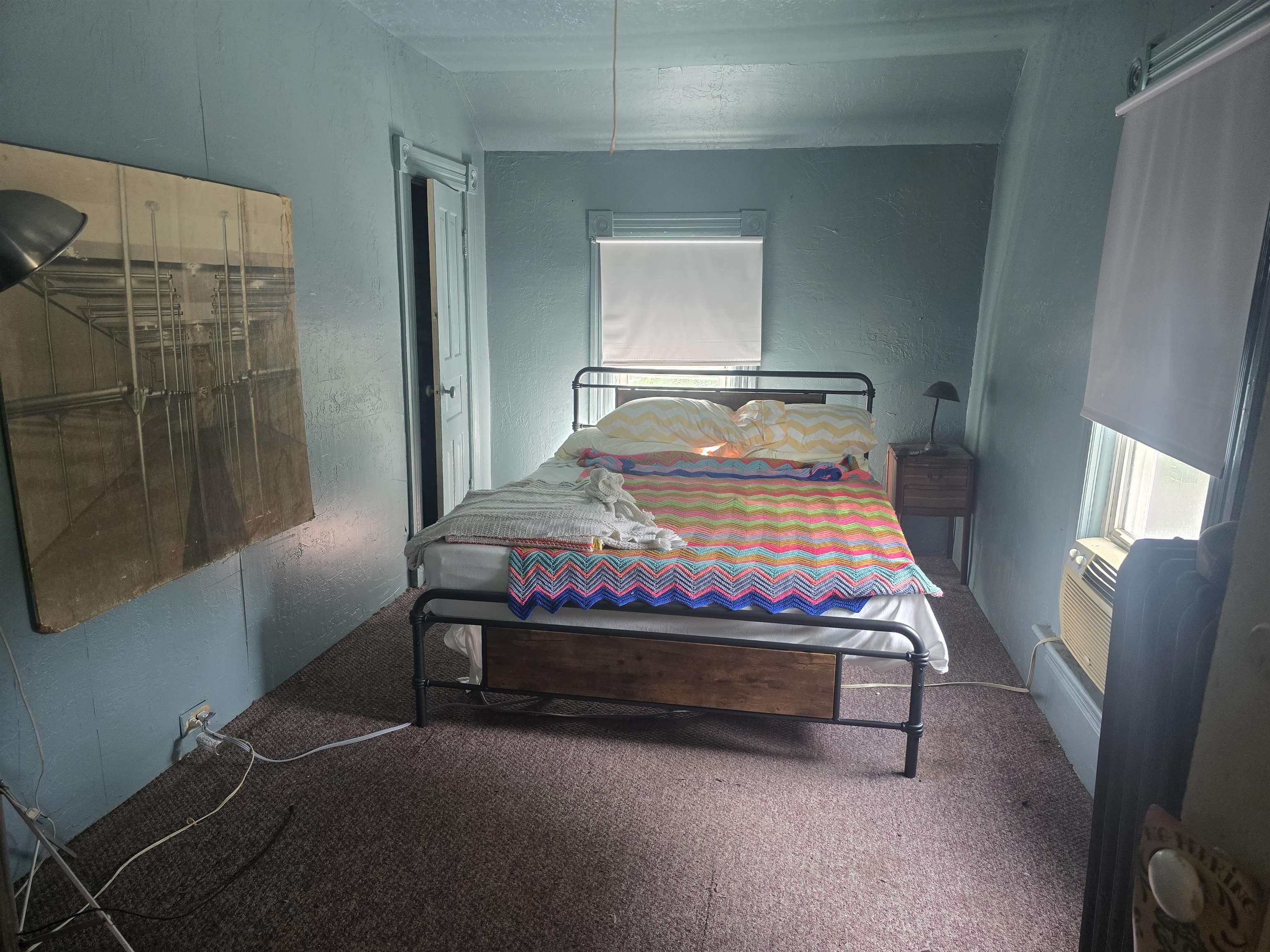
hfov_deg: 73.9
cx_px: 635
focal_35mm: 23
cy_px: 476
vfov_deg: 58.9
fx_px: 844
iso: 320
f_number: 1.7
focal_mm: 6.3
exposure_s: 1/120
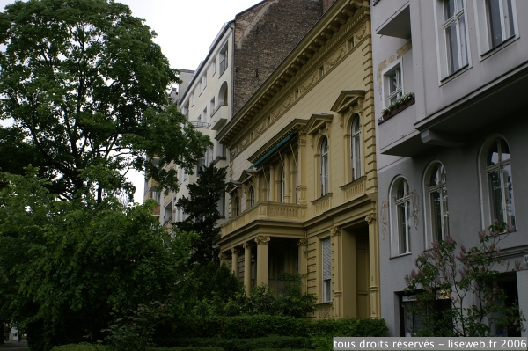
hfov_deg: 46.4
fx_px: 615
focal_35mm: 42
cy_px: 176
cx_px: 264
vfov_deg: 31.8
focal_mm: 28
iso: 100
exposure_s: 1/40
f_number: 7.1
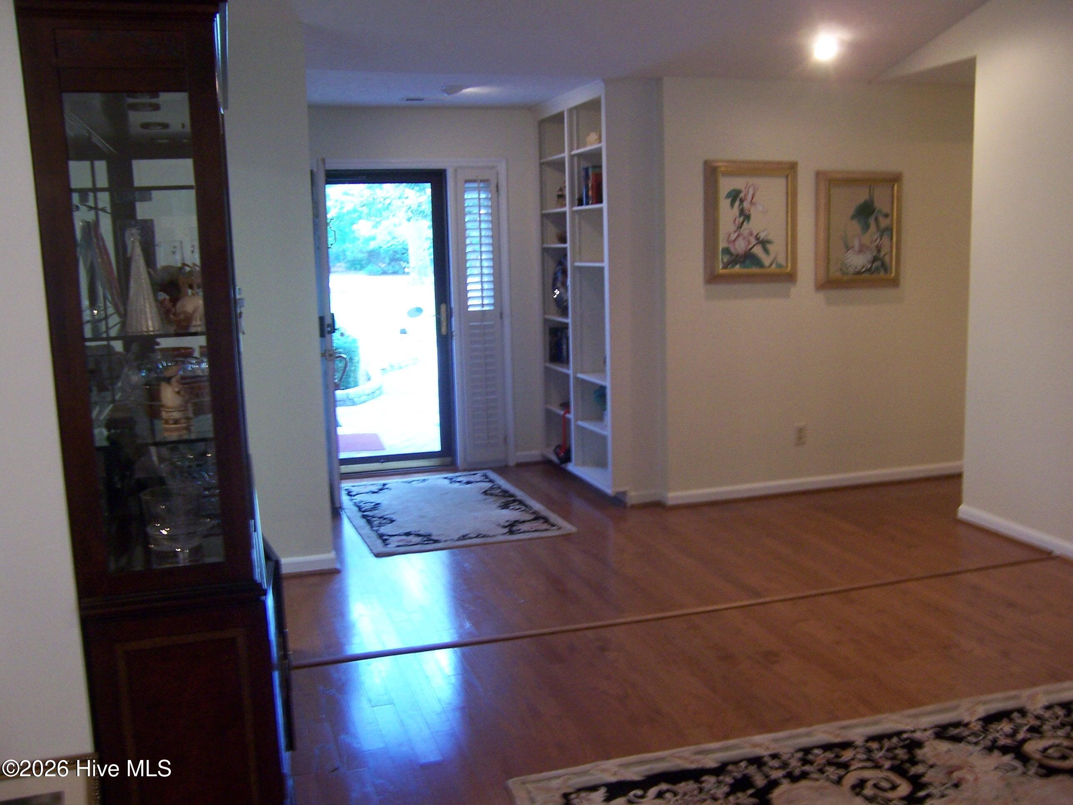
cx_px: 536
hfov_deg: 55.4
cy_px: 402
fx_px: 1023
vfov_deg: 42.9
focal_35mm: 33
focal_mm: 5.5
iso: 140
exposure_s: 1/10
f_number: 3.4
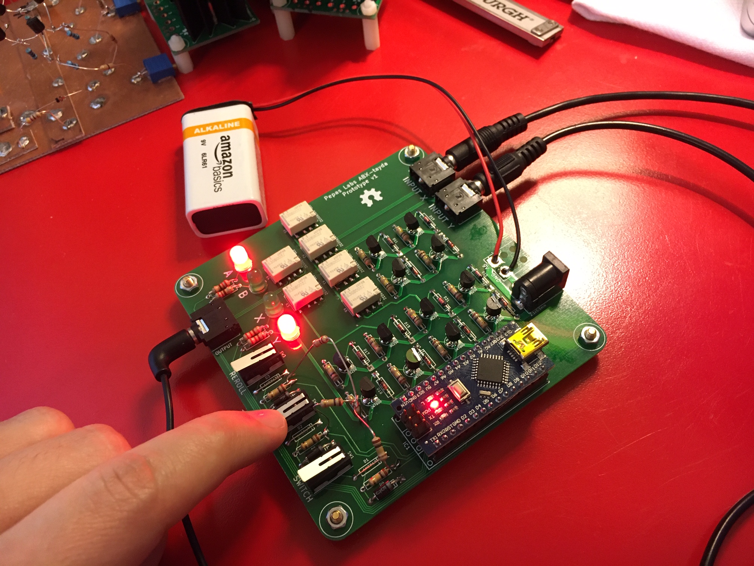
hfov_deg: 61.7
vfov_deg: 48.2
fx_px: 632
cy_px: 283
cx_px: 377
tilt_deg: -60.0
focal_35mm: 29
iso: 200
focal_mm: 4.15
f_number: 2.2
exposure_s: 1/24
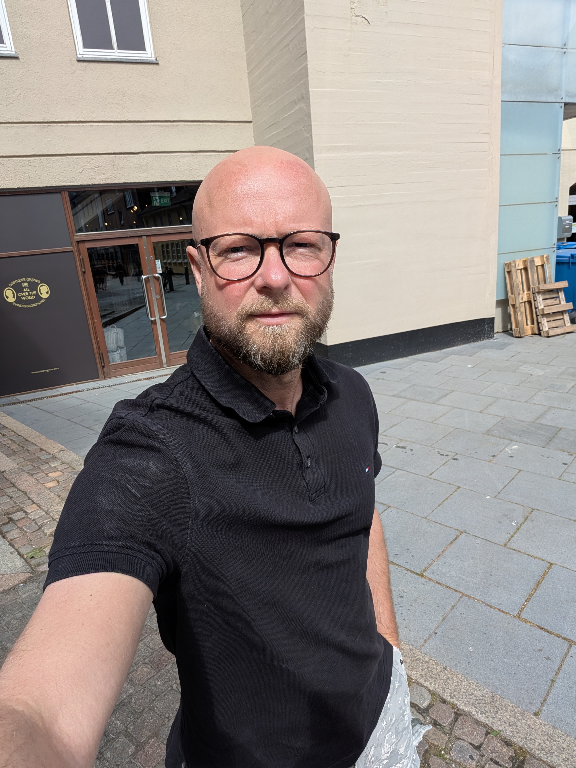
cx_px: 288
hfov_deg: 63.4
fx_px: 466
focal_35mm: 21
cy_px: 384
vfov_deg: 79.0
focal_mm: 2.74
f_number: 2.2
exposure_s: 1/773
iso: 48
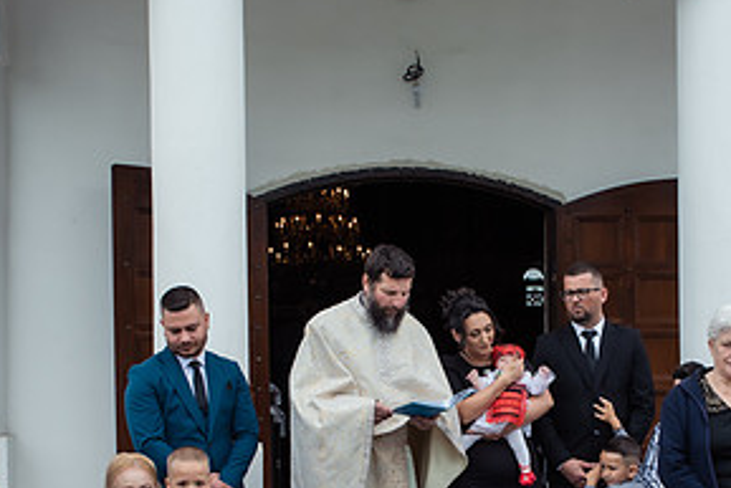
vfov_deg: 21.8
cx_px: 497
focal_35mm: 61
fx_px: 1239
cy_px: 431
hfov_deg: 32.5
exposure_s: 1/320
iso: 400
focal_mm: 29
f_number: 9
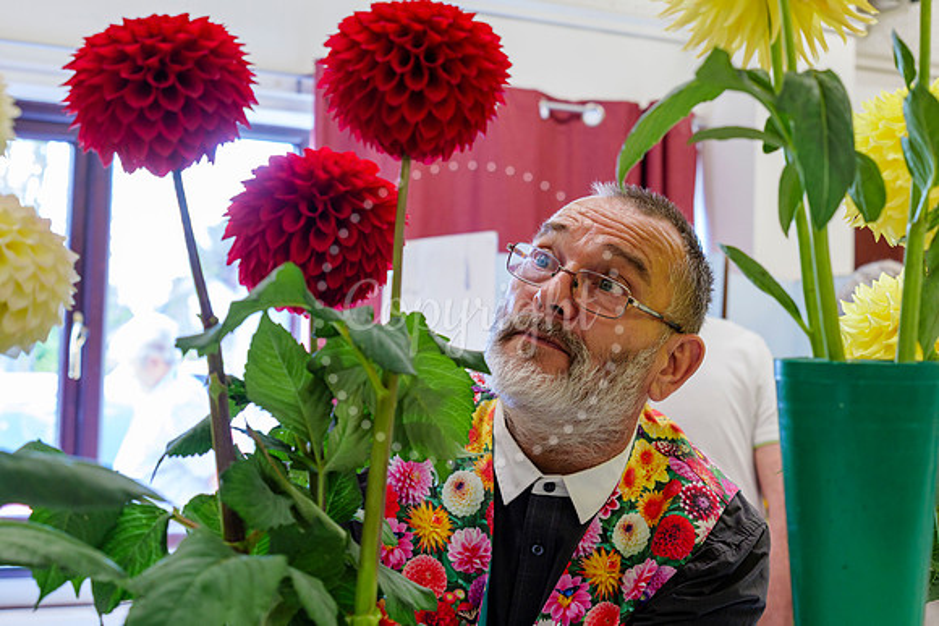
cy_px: 313
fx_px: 1565
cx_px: 470
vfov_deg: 22.6
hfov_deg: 33.4
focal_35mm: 60
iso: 1600
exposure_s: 1/60
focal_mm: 60
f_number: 5.6
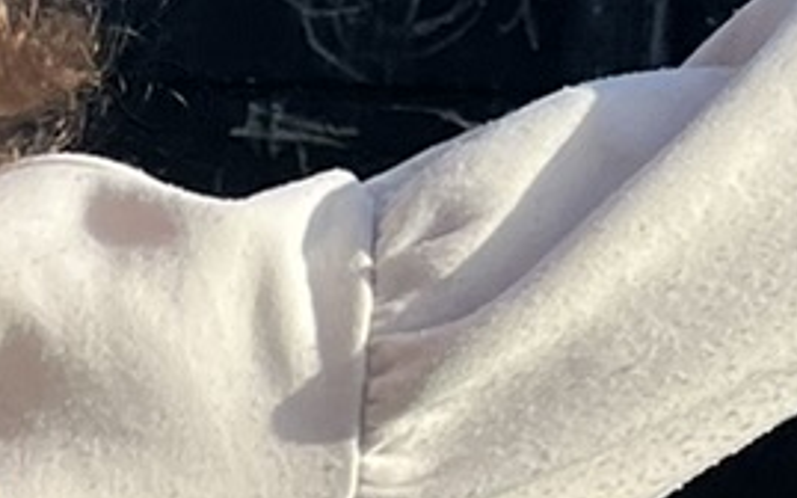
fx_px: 4560
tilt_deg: -20.4
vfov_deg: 5.8
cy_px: 1512
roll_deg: +3.8
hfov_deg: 9.6
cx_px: -551
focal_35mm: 210
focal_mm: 5.1
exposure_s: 1/2101
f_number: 1.6
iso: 50
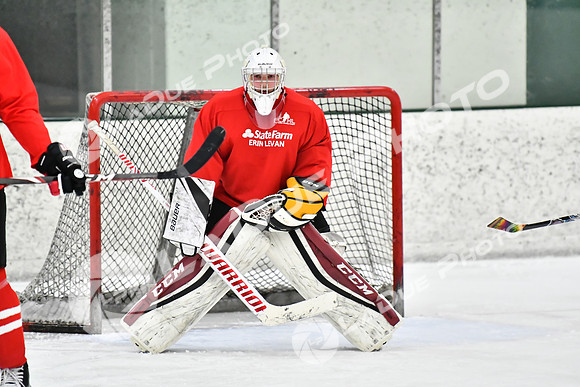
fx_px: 4593
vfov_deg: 4.8
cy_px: 194
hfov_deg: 7.2
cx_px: 290
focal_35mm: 285
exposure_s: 1/1250
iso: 5000
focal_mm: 190
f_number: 2.8
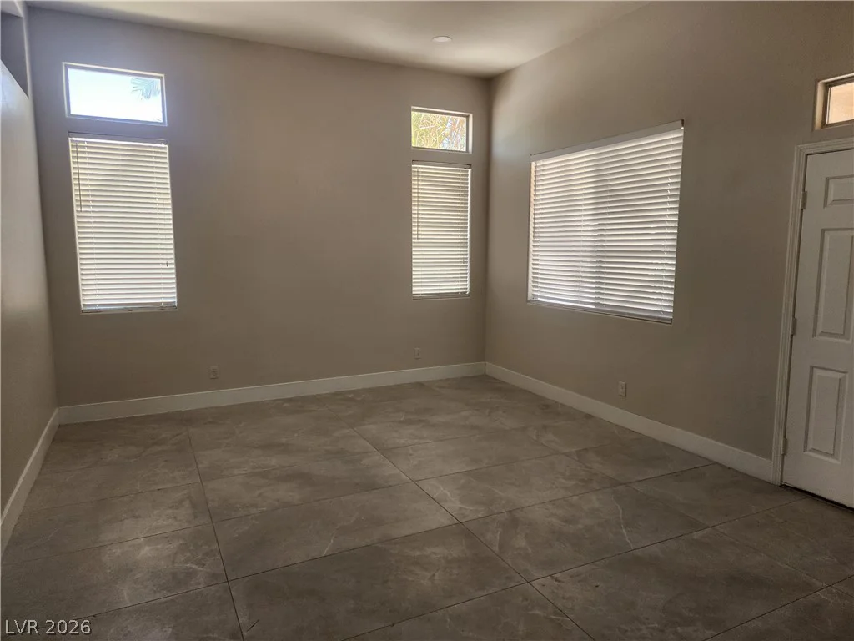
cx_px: 427
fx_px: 567
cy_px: 320
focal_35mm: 23
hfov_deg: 73.9
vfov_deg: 58.9
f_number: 1.8
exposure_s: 1/180
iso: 200
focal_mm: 6.4
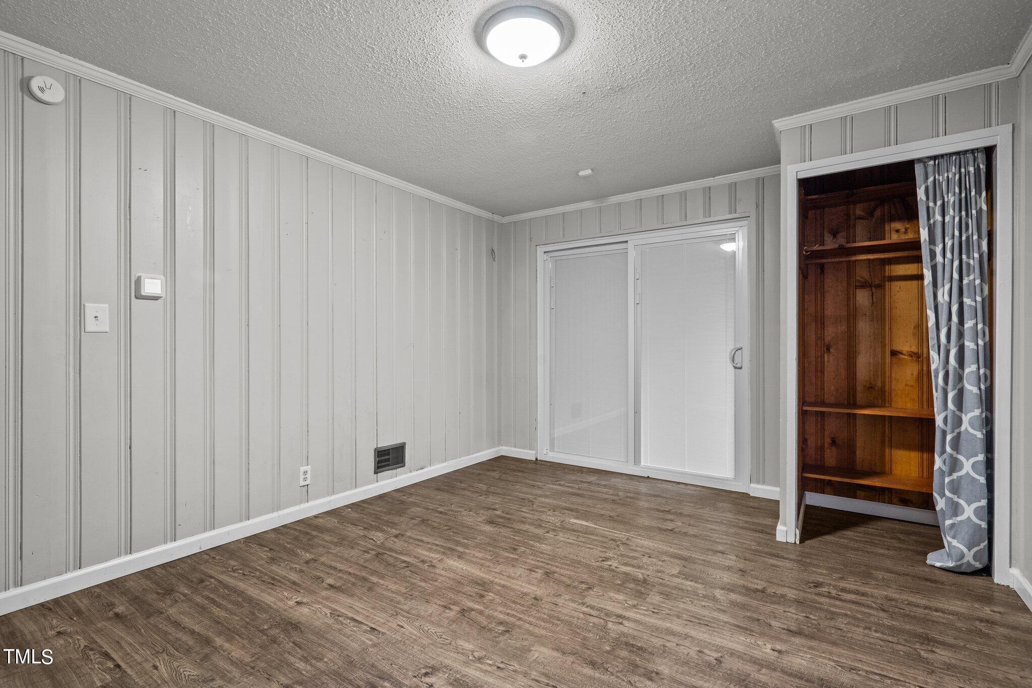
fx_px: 459
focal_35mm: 16
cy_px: 344
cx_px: 516
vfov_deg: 73.7
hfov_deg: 96.7
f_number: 8
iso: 400
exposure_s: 1.5
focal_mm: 16
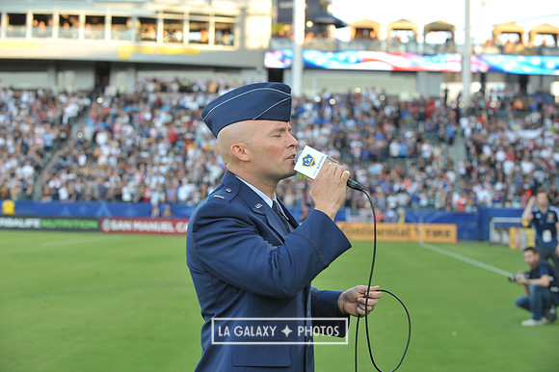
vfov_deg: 17.5
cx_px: 280
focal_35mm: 78
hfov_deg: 26.0
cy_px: 186
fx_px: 1210
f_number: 5.6
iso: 400
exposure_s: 1/125
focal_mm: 78
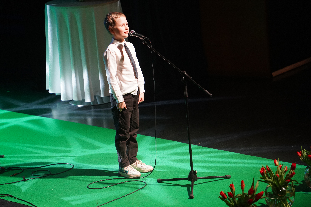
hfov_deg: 15.4
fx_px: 1149
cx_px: 156
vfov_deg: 10.3
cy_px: 104
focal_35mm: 133
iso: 4000
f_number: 5
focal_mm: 133
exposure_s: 1/160
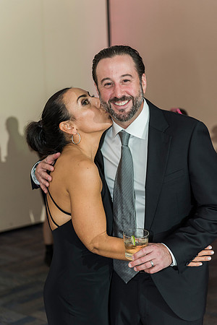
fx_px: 561
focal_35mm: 62
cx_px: 108
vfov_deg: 32.4
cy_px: 162
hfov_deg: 21.9
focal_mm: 62
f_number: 3.5
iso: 800
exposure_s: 1/100
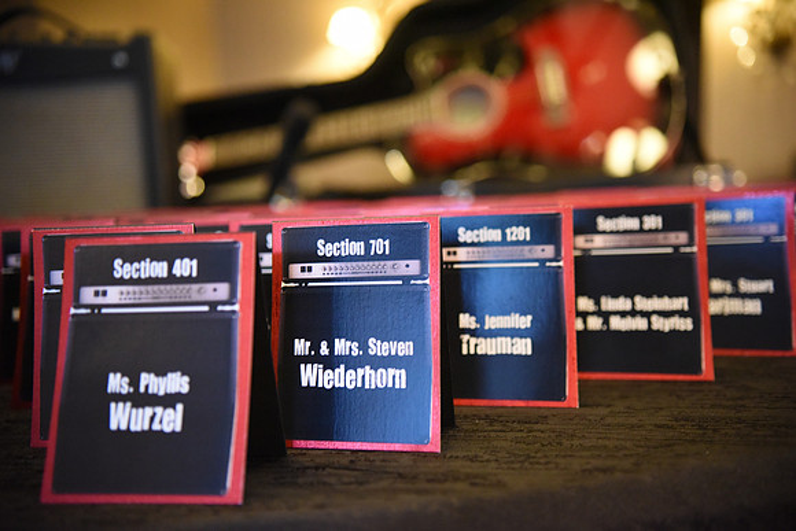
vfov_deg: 35.1
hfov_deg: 50.7
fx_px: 840
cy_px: 266
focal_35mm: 38
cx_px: 398
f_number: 2.8
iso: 6400
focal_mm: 38
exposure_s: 1/40
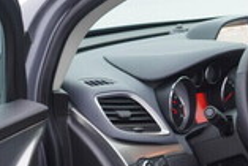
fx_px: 869
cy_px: 202
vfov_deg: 10.7
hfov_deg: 16.1
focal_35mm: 126
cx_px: 207
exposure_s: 1/50
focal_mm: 24
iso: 125
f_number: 3.2
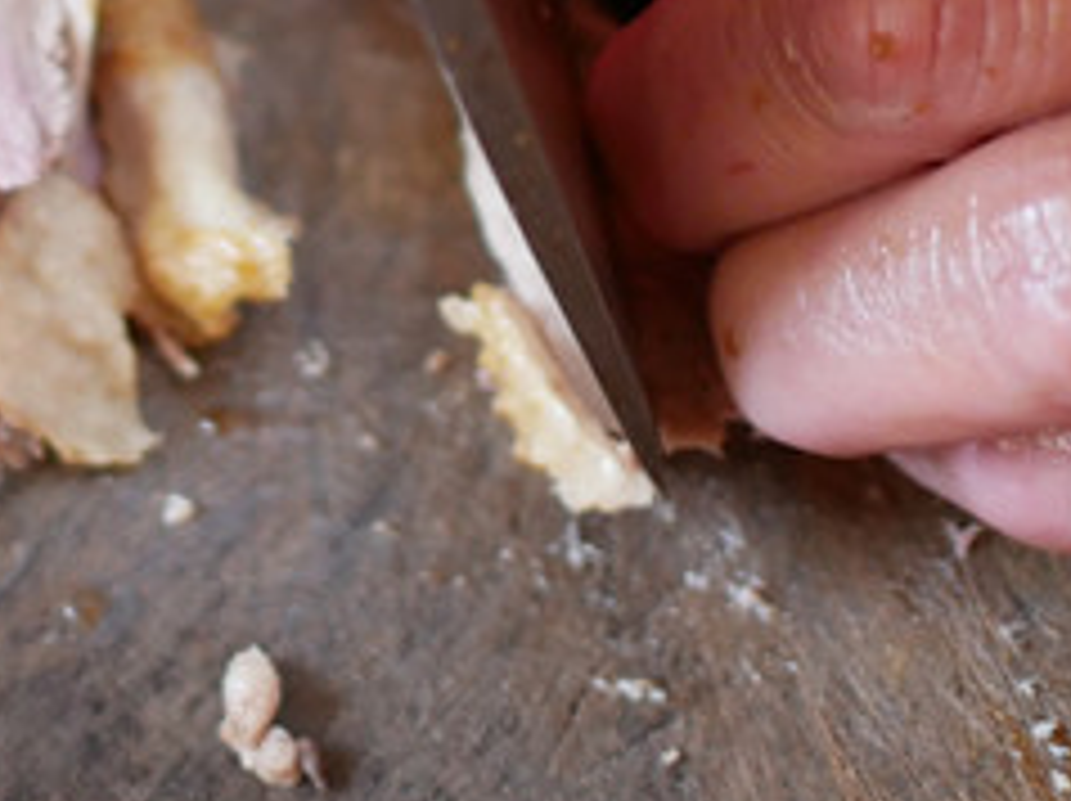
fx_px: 3709
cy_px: -380
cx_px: -162
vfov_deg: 11.8
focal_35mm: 120
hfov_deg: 15.9
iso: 400
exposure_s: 1/125
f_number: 1.7
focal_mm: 15
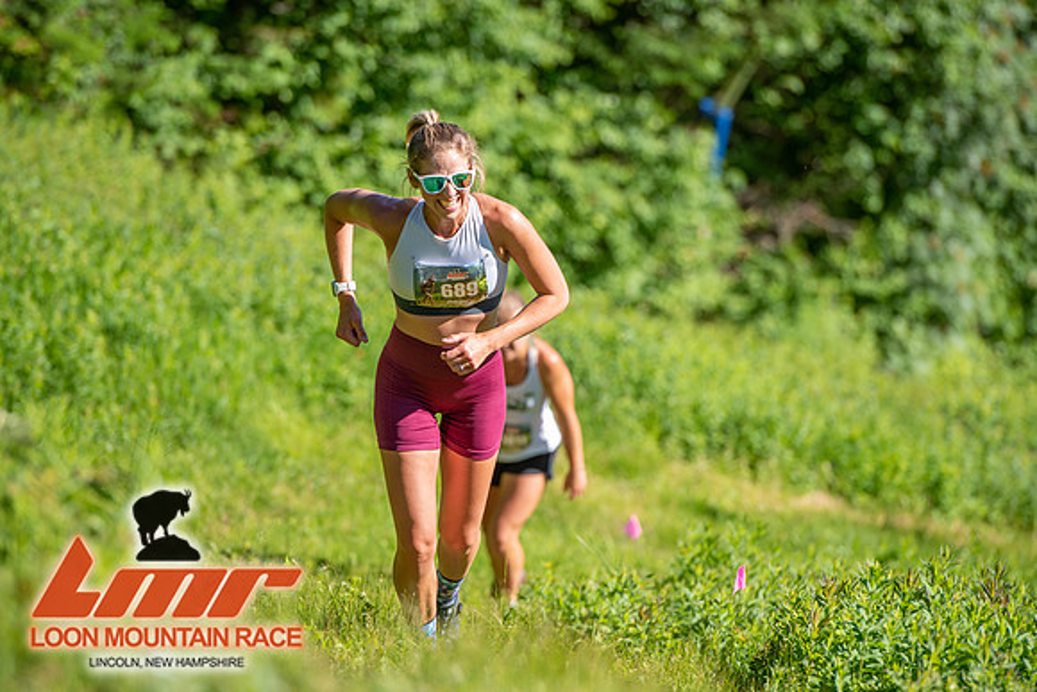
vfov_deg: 5.8
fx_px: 6826
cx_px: 518
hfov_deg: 8.7
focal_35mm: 237
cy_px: 346
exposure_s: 1/640
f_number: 3.5
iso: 100
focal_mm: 200
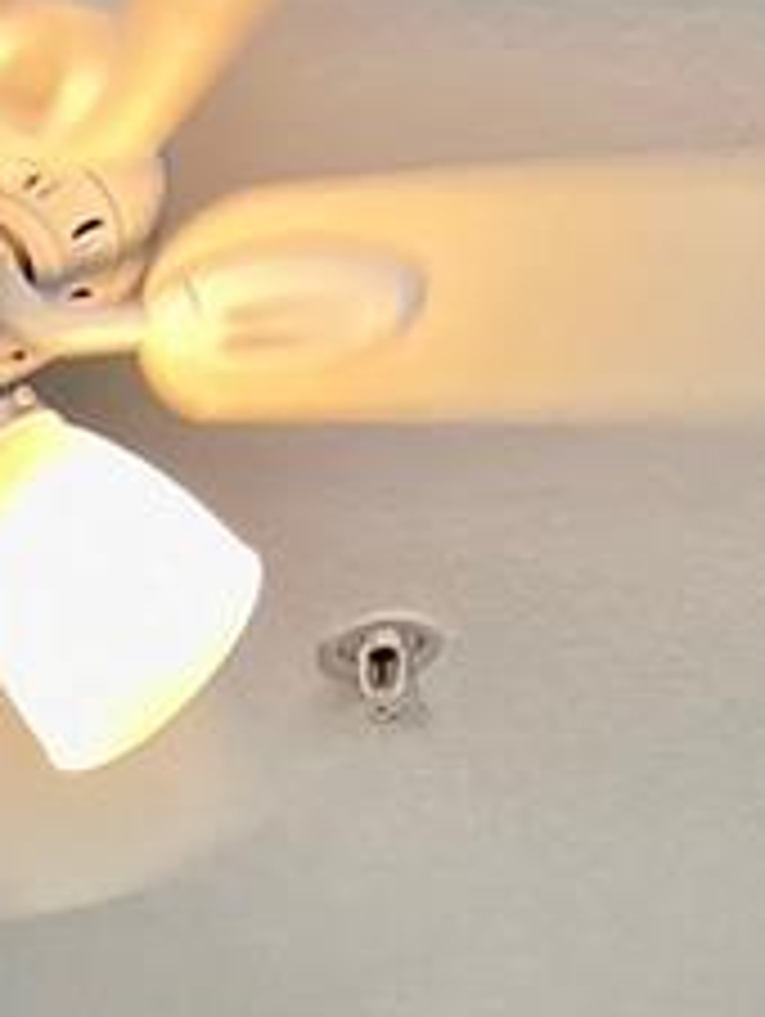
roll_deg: -1.1
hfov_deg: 9.8
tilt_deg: +4.5
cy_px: 2678
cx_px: -891
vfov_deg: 11.2
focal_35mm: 138
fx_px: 4059
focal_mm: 5.7
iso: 100
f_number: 1.5
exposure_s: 1/120
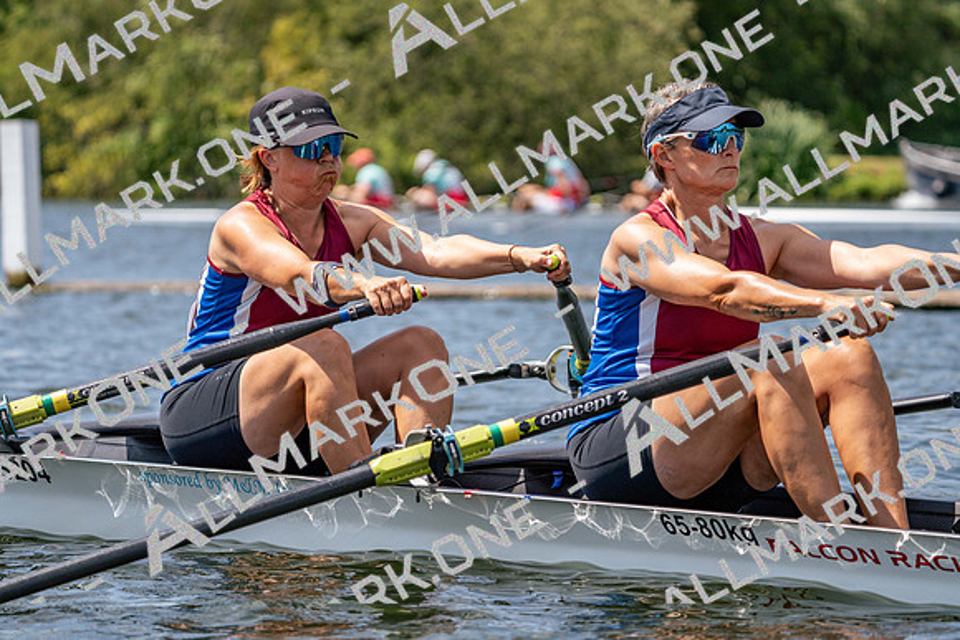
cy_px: 320
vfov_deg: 6.9
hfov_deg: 10.3
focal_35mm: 200
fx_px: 5334
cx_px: 480
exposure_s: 1/2000
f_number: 5.6
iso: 320
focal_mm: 200
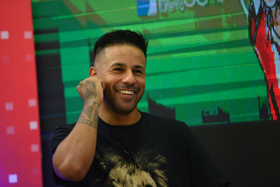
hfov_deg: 10.3
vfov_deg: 6.9
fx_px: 1555
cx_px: 140
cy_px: 94
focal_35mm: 200
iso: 1250
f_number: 2.8
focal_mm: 200
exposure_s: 1/320
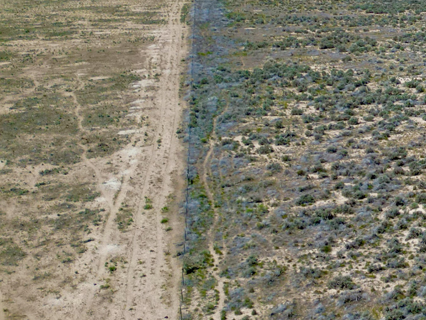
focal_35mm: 70
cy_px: 80
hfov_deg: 23.3
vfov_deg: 20.9
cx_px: 609
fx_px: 862
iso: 110
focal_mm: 6.72
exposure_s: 1/3200
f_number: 1.7
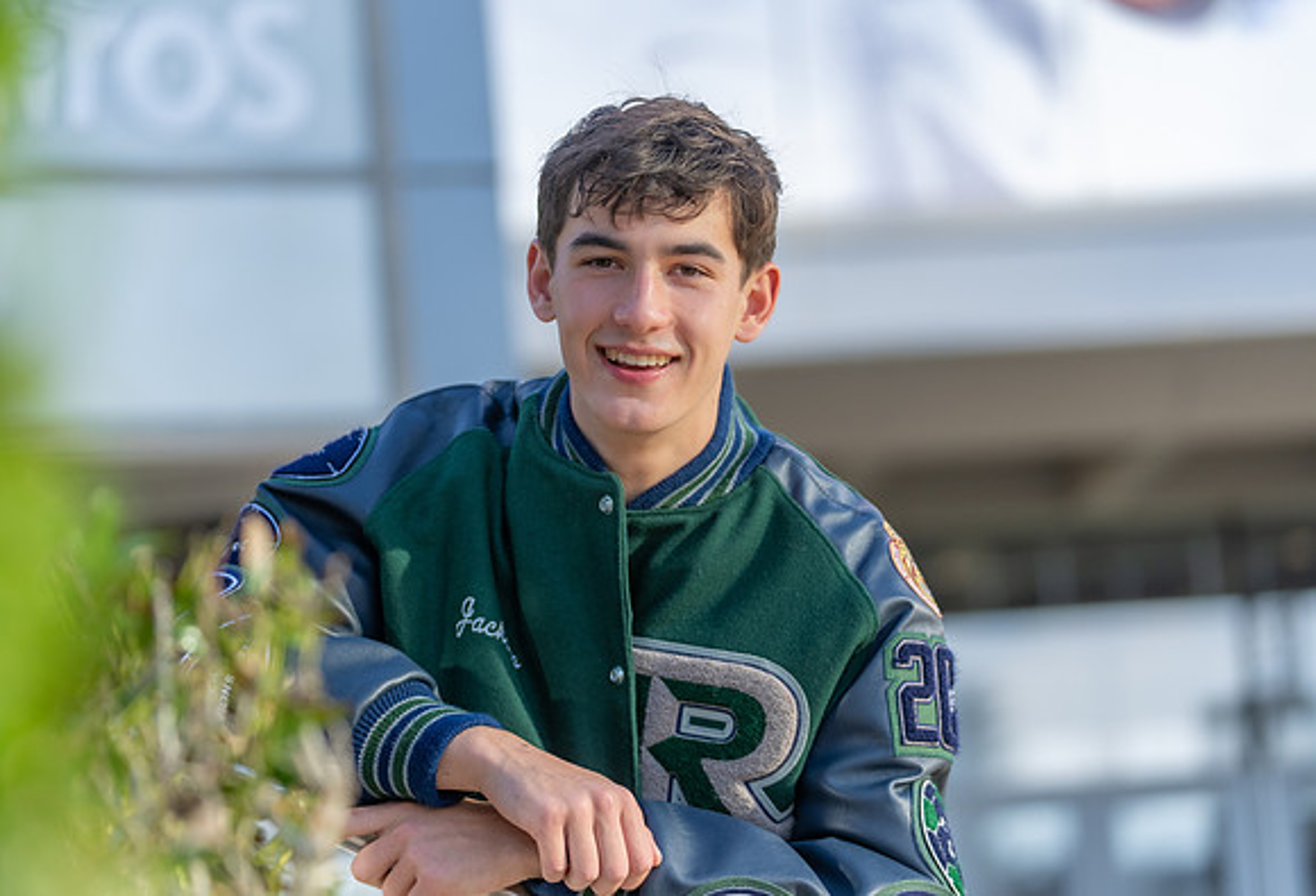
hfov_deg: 17.3
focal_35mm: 118
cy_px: 434
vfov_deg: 11.8
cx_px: 625
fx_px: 4324
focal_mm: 108
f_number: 2.8
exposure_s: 1/500
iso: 200
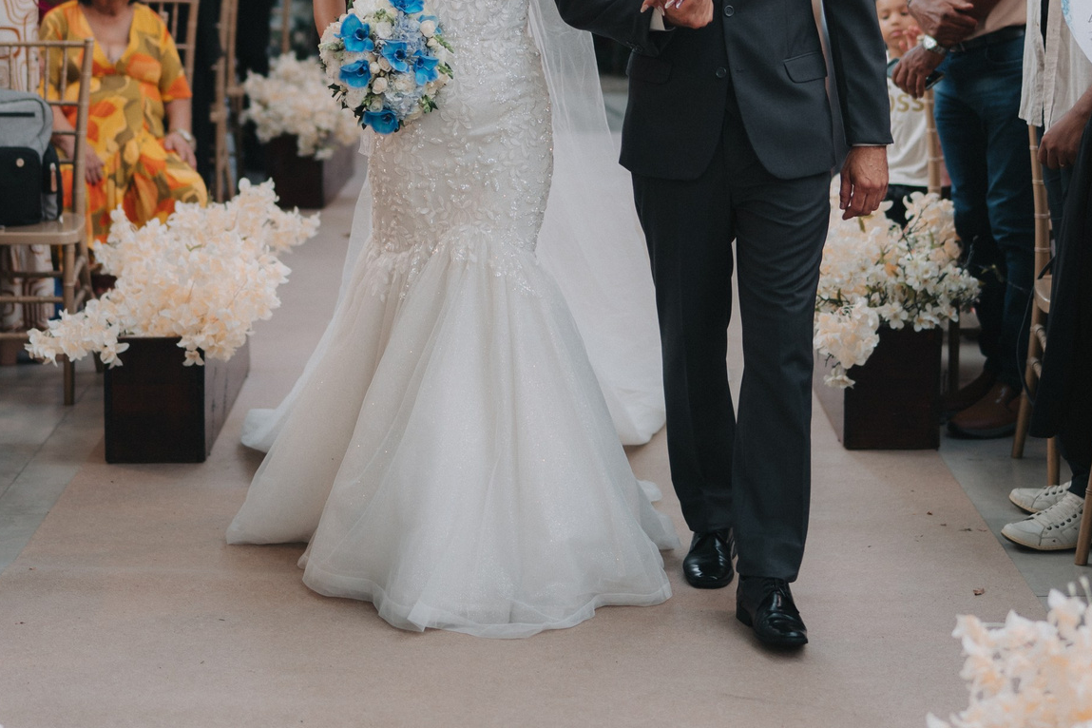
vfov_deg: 17.1
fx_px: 2366
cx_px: 574
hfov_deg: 26.0
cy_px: -4
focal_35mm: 78
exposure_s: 1/250
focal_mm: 35
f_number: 1.3
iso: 125
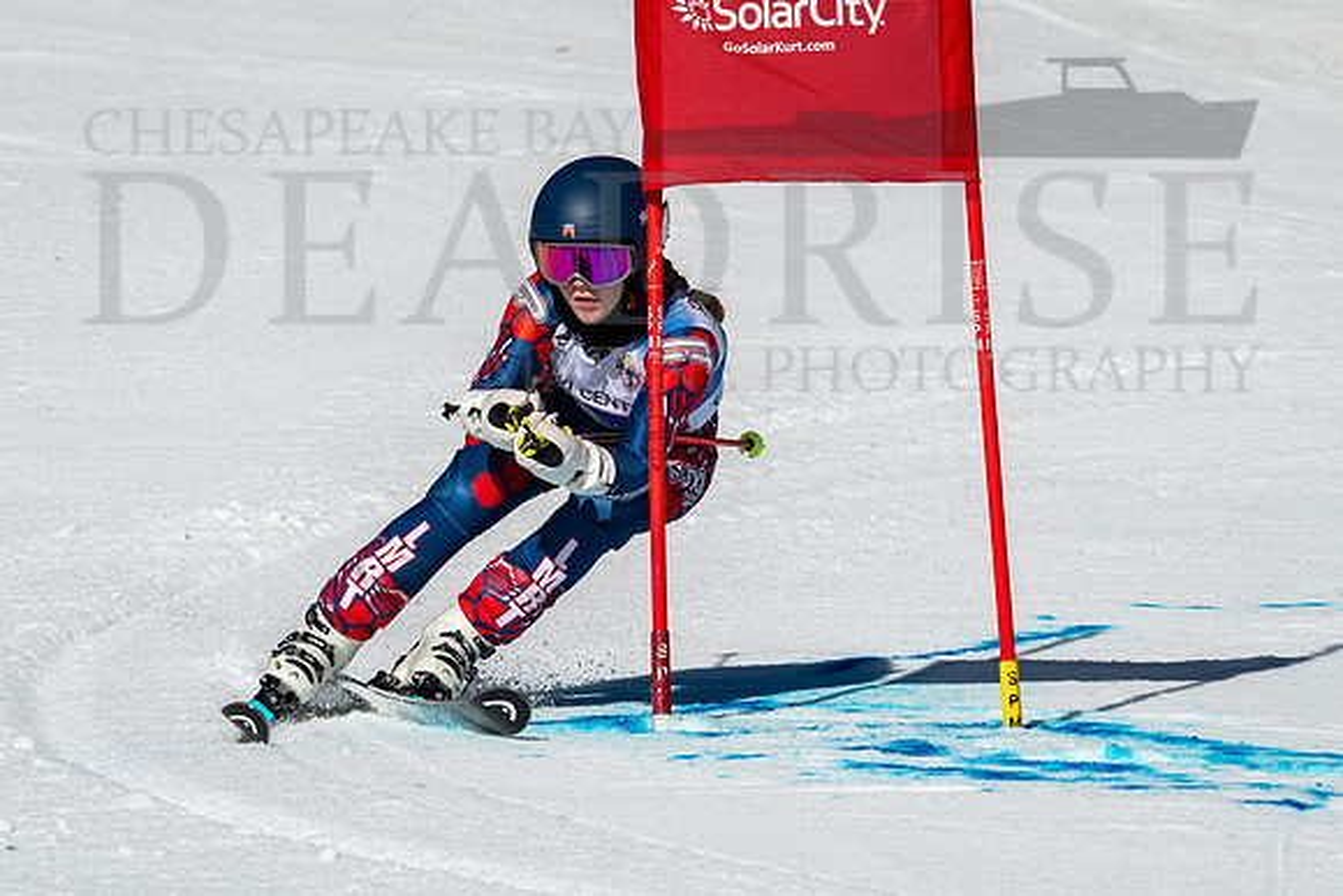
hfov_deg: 2.4
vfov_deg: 1.6
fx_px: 32290
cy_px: 404
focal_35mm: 865
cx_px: 648
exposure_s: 1/2000
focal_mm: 400
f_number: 8
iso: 200
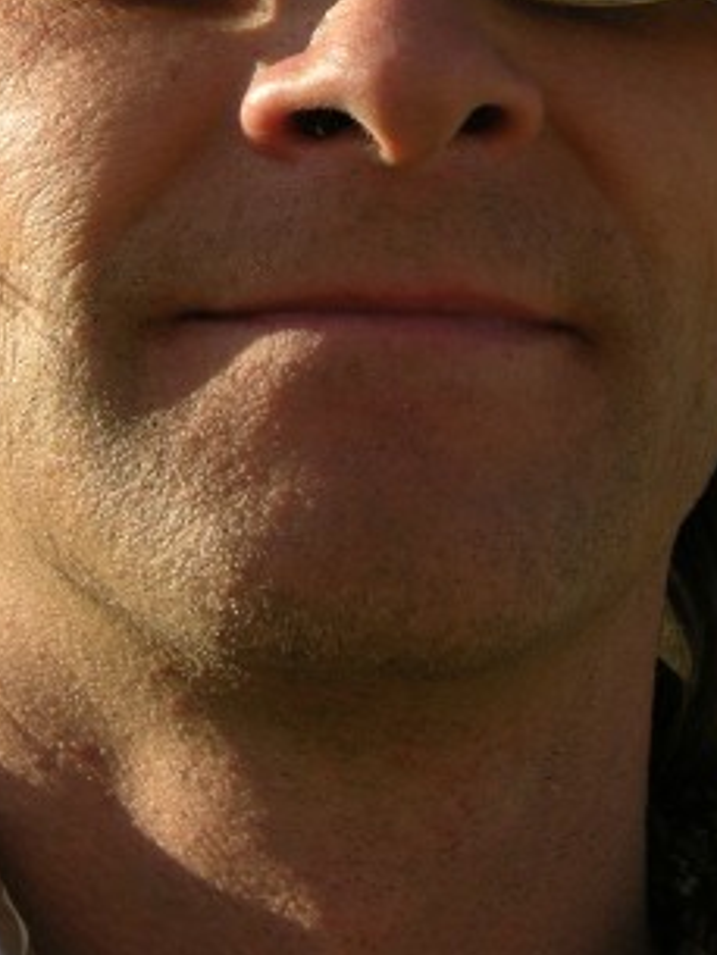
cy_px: -122
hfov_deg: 10.2
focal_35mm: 146
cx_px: 301
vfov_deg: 13.2
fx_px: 4029
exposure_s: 1/290
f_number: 5
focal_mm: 14.7
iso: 50
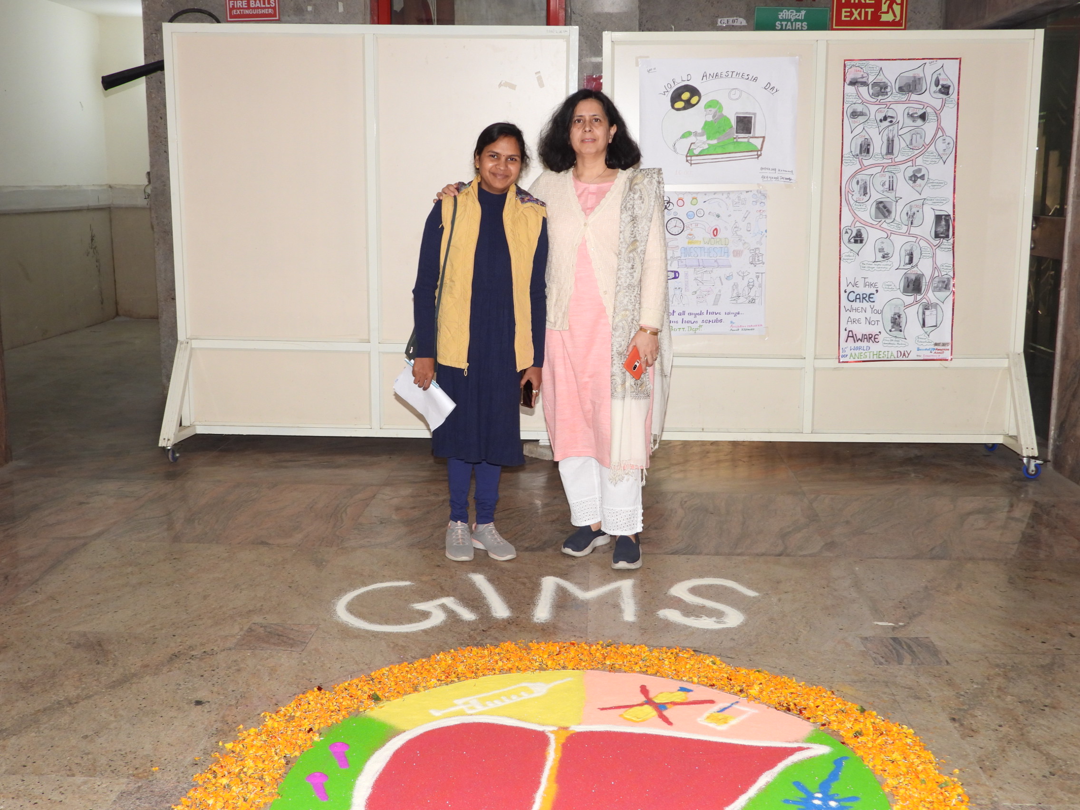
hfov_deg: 49.0
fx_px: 1186
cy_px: 405
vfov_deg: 37.7
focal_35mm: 38
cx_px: 540
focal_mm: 6.8
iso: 200
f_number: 3.2
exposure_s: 1/30
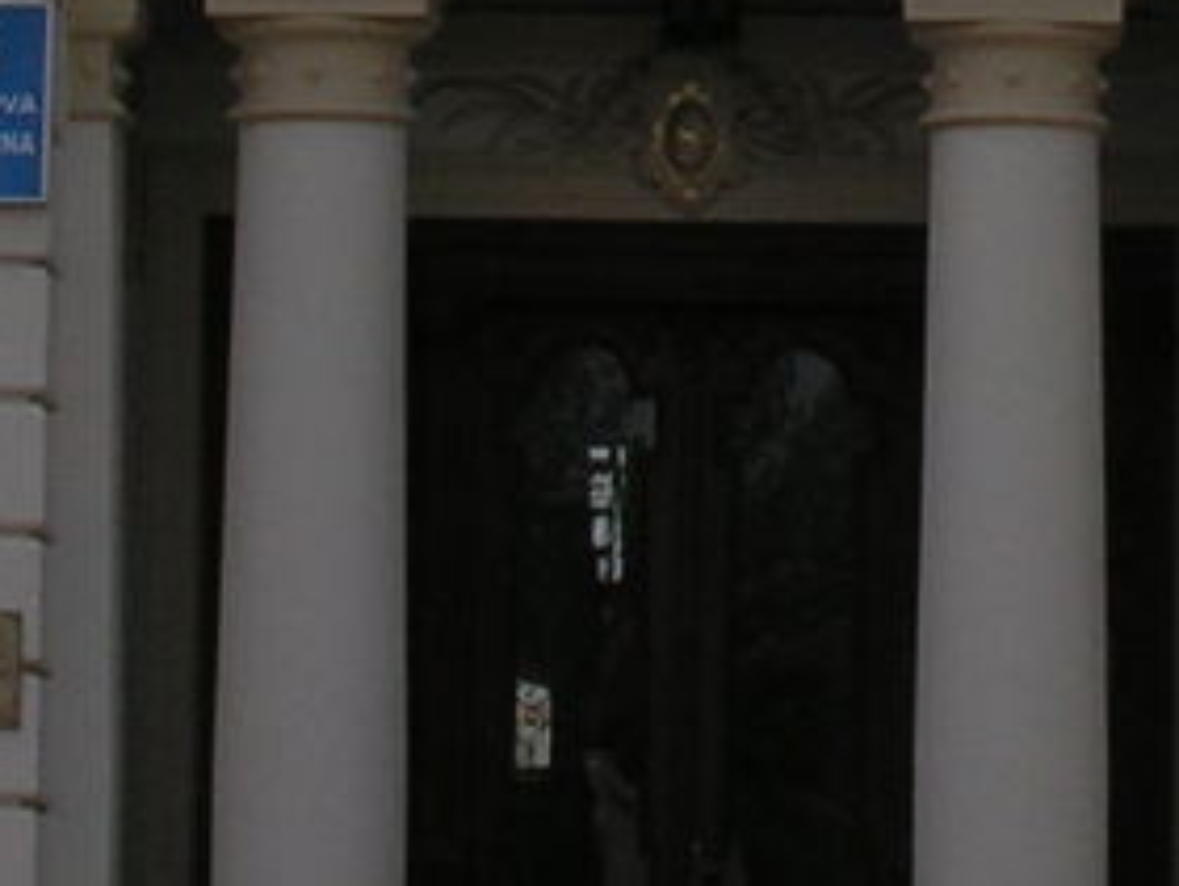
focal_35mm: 273
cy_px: -718
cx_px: 1053
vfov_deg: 5.4
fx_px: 9302
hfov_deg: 7.2
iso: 50
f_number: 5.8
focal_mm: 10.2
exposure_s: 1/144
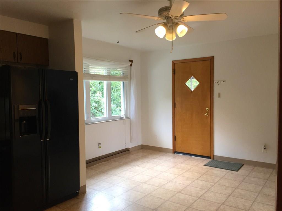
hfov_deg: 61.7
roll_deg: +0.4
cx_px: 141
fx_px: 236
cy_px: 106
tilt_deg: -2.8
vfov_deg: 48.2
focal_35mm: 29
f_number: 2.2
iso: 50
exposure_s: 1/30
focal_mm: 4.15
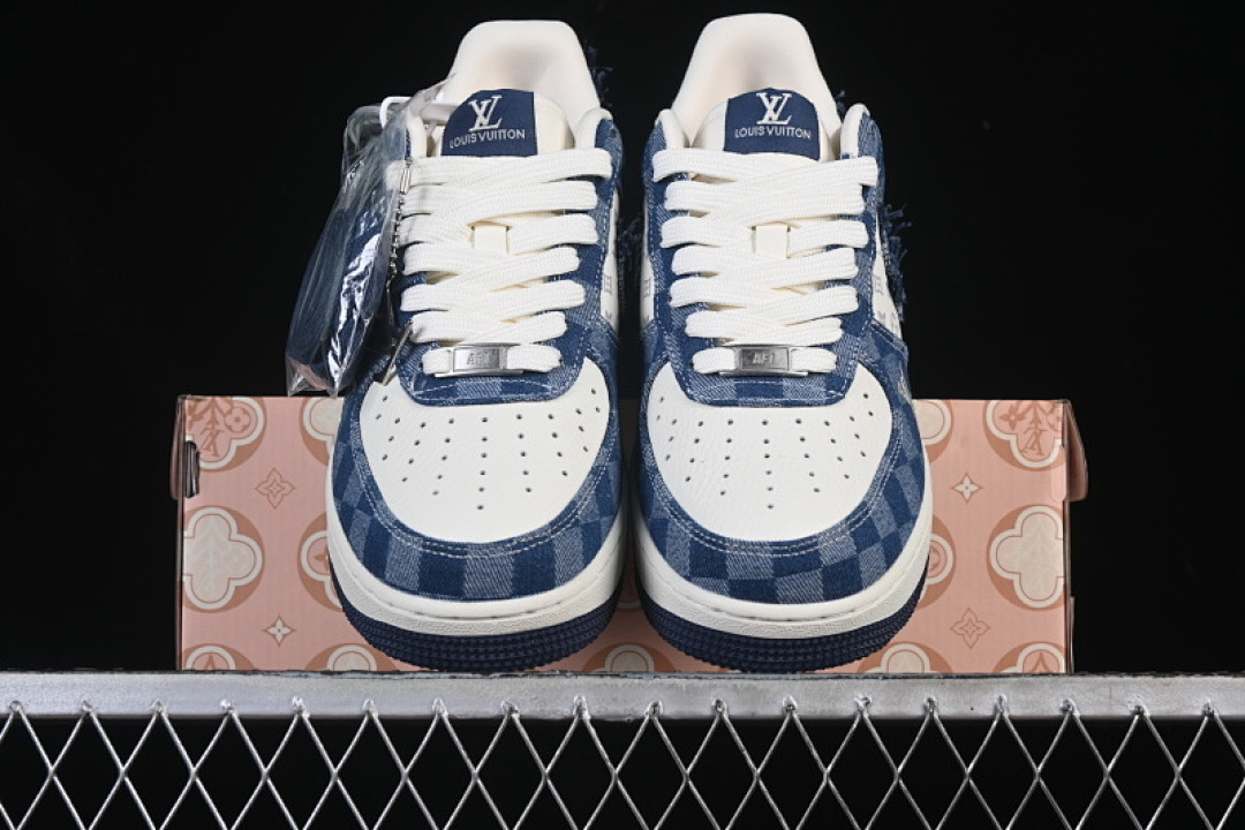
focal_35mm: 75
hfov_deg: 27.0
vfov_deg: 18.2
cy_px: 415
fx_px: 2594
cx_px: 622
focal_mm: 50
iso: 160
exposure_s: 1/60
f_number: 8
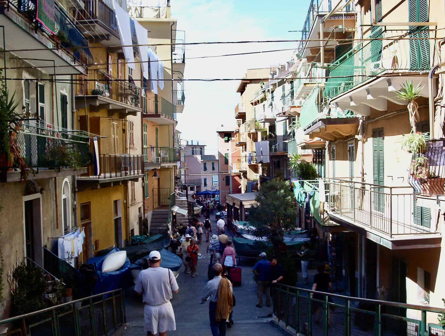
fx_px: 503
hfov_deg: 47.8
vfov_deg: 37.0
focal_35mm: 39
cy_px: 168
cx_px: 222
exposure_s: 1/231
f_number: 4.5
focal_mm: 6
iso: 100
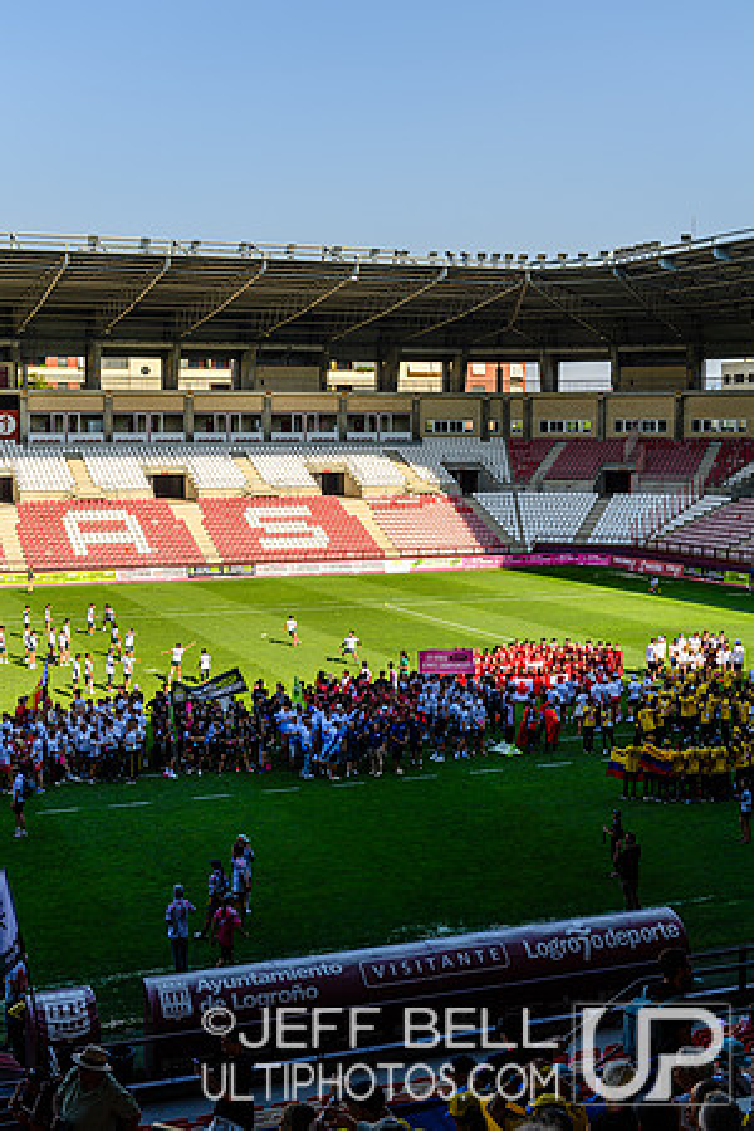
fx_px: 1414
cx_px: 377
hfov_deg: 29.9
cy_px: 566
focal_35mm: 45
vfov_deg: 43.6
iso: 100
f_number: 5.6
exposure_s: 1/320
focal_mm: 45
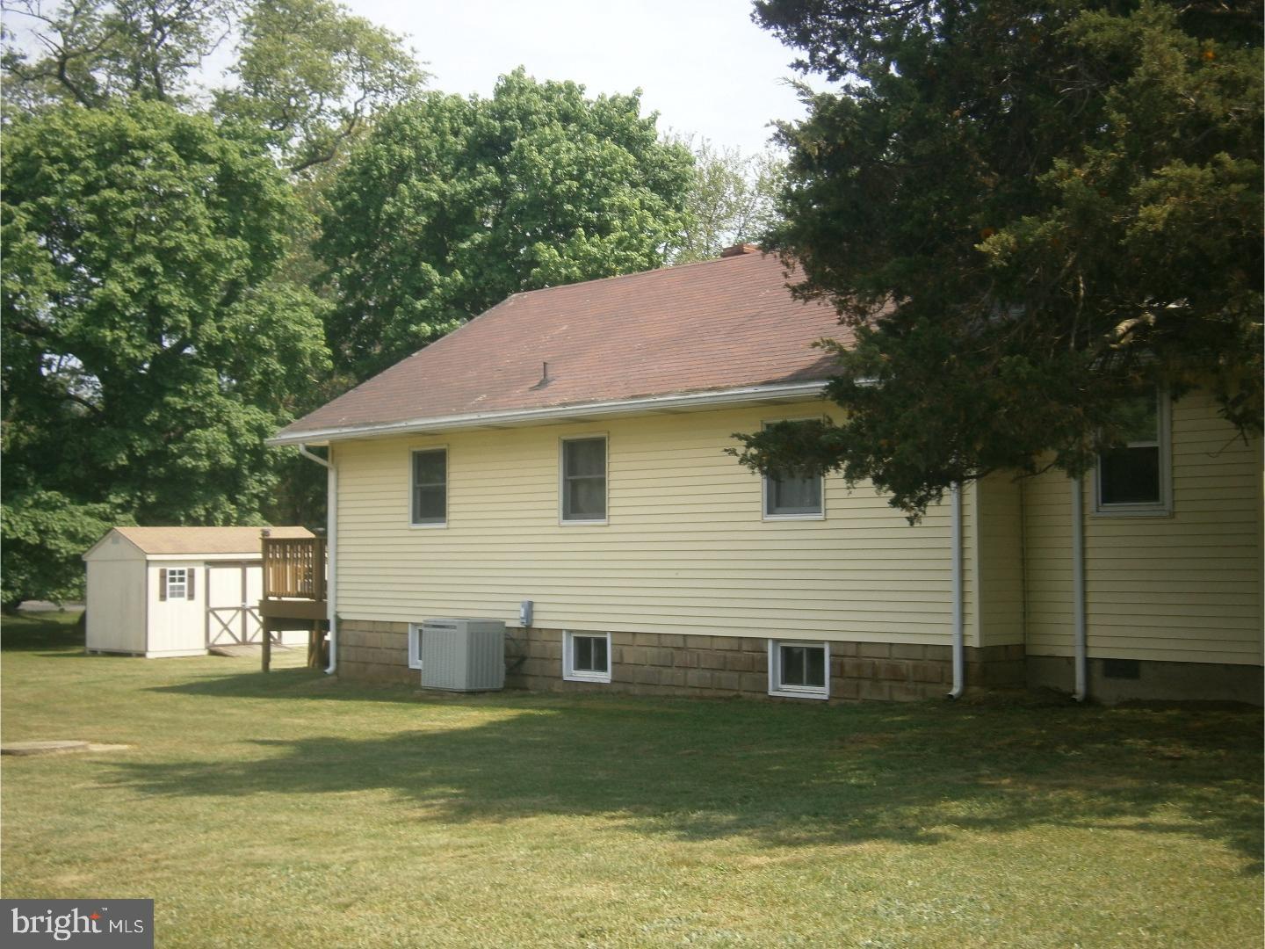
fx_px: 1718
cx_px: 632
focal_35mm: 47
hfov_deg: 40.4
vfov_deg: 30.9
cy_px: 474
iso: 80
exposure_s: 1/60
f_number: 9.7
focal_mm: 8.3
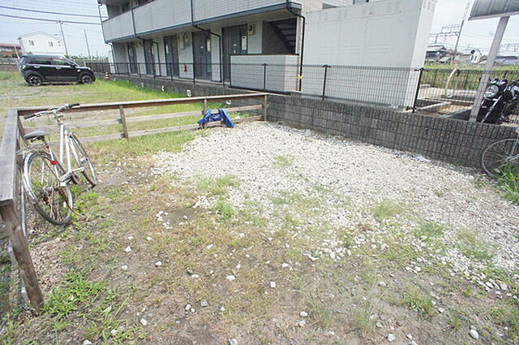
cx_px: 260
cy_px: 172
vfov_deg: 53.0
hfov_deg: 73.8
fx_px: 346
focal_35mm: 24
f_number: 13
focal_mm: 16
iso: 6400
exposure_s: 1/2500
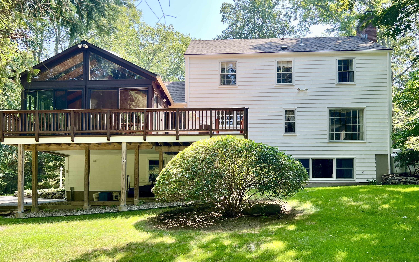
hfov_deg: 66.5
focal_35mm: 28
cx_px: 209
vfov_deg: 44.5
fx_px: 320
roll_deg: +0.3
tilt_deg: +11.1
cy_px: 125
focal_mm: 5.7
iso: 50
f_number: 1.5
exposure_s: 1/526
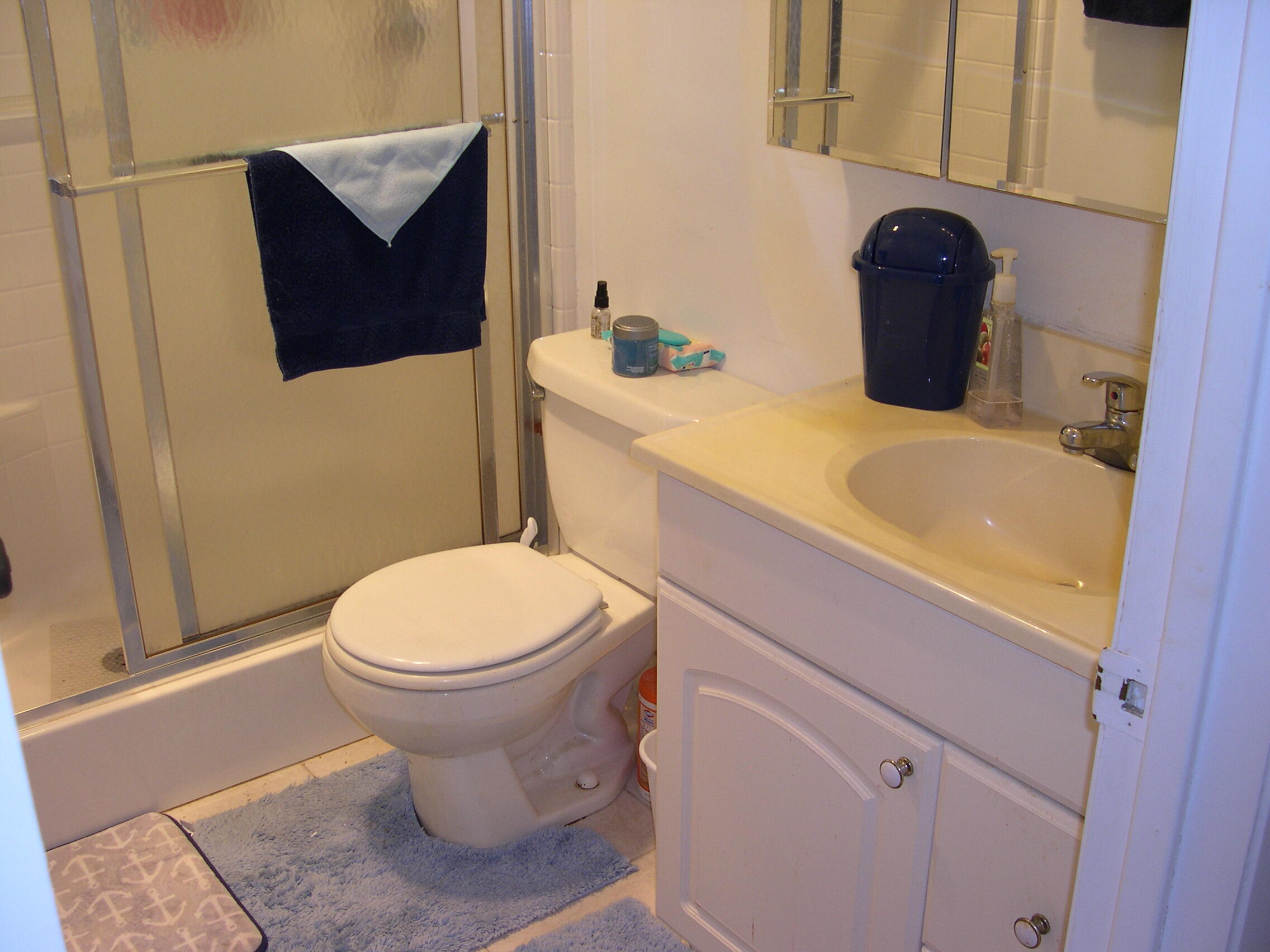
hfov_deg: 49.0
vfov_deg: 37.7
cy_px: 476
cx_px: 635
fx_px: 1394
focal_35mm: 38
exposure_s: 1/45.2
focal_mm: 8
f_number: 2.8
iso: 100
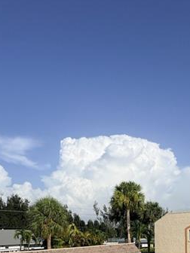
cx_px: 141
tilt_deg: -1.8
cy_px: 239
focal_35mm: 32
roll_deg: +1.2
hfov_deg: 42.9
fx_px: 234
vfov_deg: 49.0
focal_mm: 2.22
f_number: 2.2
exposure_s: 1/4926
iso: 50
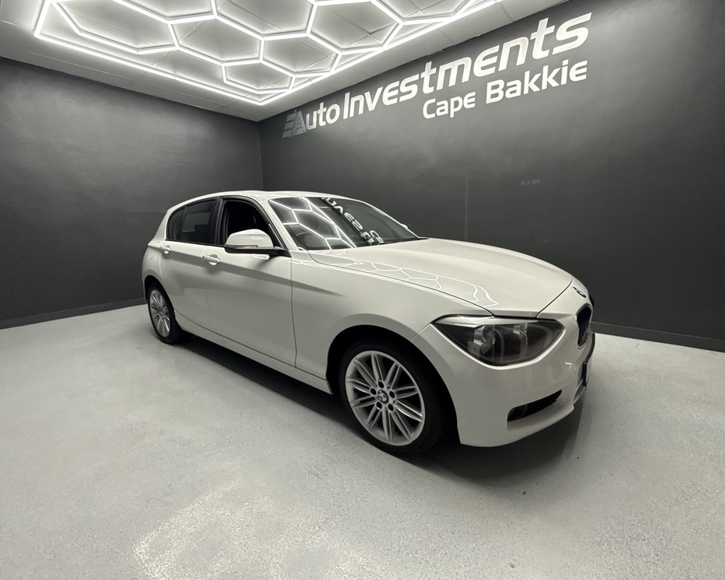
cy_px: 286
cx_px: 382
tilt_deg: -10.3
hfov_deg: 96.7
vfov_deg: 84.0
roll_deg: +1.3
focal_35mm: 15
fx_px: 322
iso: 125
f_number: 2.2
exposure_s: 1/100
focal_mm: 2.22
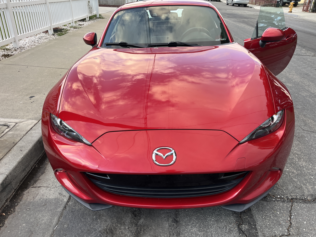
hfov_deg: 67.3
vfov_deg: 53.1
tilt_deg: -28.3
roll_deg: -1.3
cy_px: 118
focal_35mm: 26
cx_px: 158
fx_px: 237
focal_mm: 5.1
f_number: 1.6
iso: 40
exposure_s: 1/122
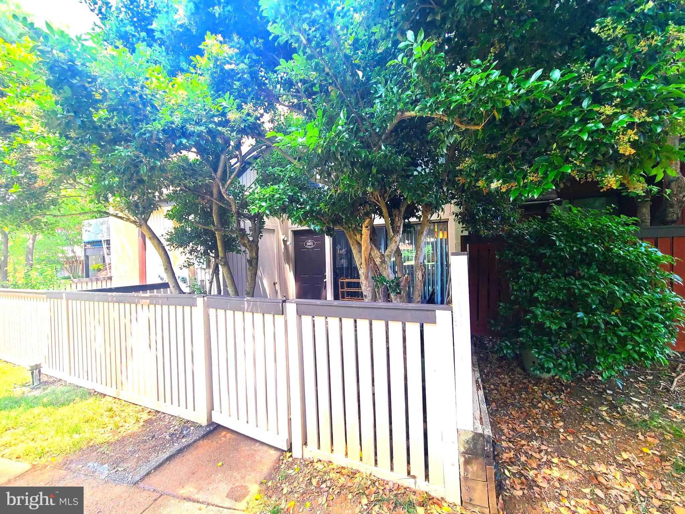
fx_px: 257
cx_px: 342
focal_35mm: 13
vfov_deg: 89.9
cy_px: 257
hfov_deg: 106.2
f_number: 2.2
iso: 50
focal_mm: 2.2
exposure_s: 1/191
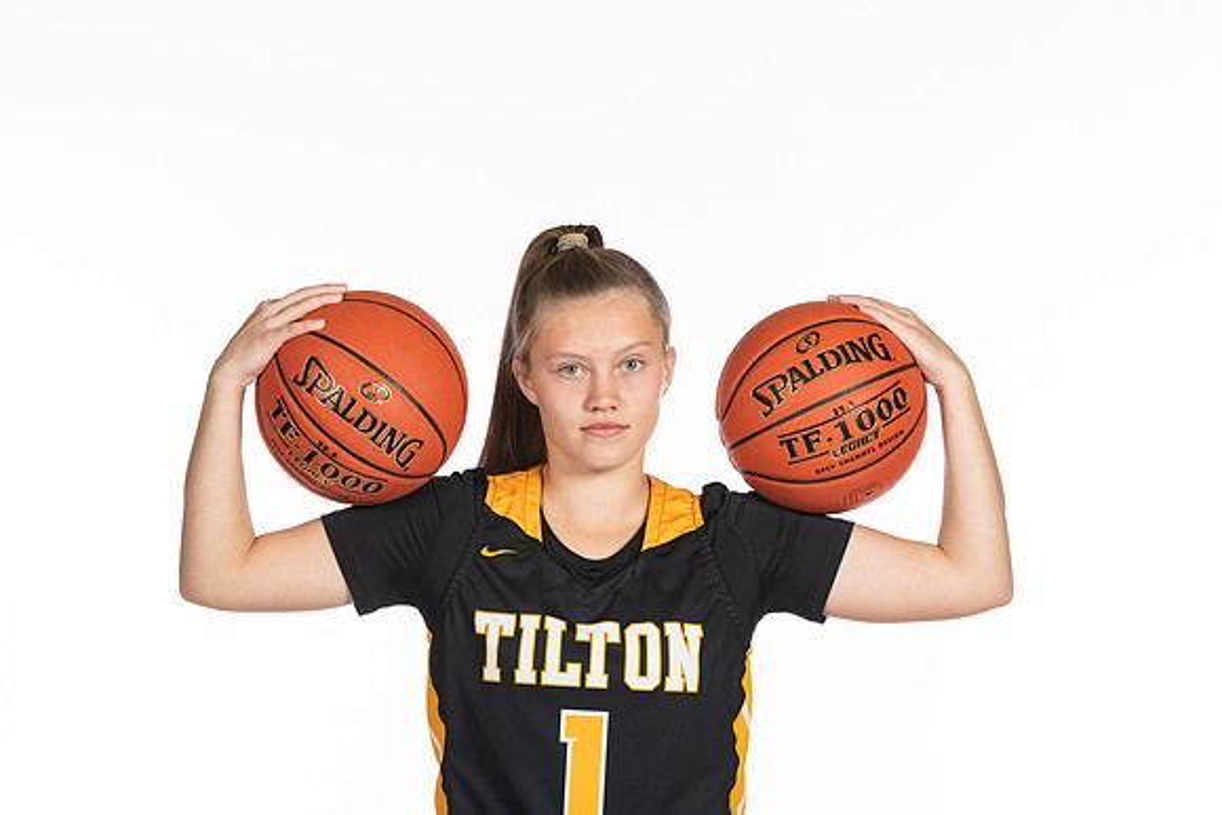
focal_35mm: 188
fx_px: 6366
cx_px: 611
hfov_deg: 11.0
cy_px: 408
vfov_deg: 7.3
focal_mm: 125
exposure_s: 1/100
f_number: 5.6
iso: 100
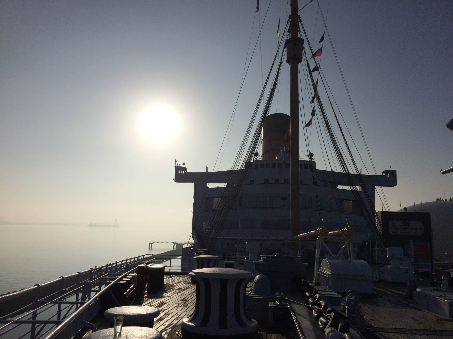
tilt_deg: +10.0
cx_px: 226
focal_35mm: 29
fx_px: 380
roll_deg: -0.1
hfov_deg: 61.7
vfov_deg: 48.2
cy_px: 170
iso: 50
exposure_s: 1/41667
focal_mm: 4.15
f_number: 2.2
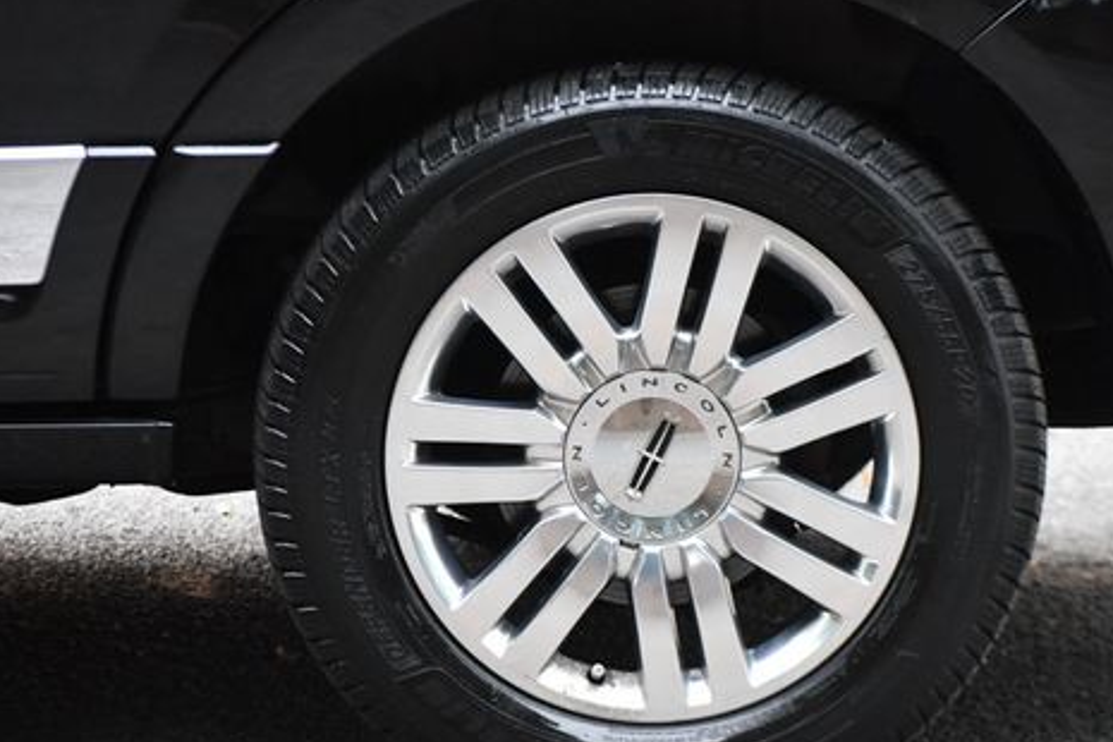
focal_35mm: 227
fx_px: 7018
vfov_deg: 6.1
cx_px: 632
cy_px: 419
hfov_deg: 9.1
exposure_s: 1/125
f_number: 4.8
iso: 2800
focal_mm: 110
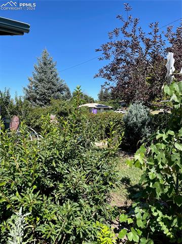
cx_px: 91
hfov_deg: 53.0
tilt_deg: -2.9
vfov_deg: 67.4
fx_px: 183
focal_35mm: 26
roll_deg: +0.8
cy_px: 122
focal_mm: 4.2
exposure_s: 1/1916
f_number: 1.6
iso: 32
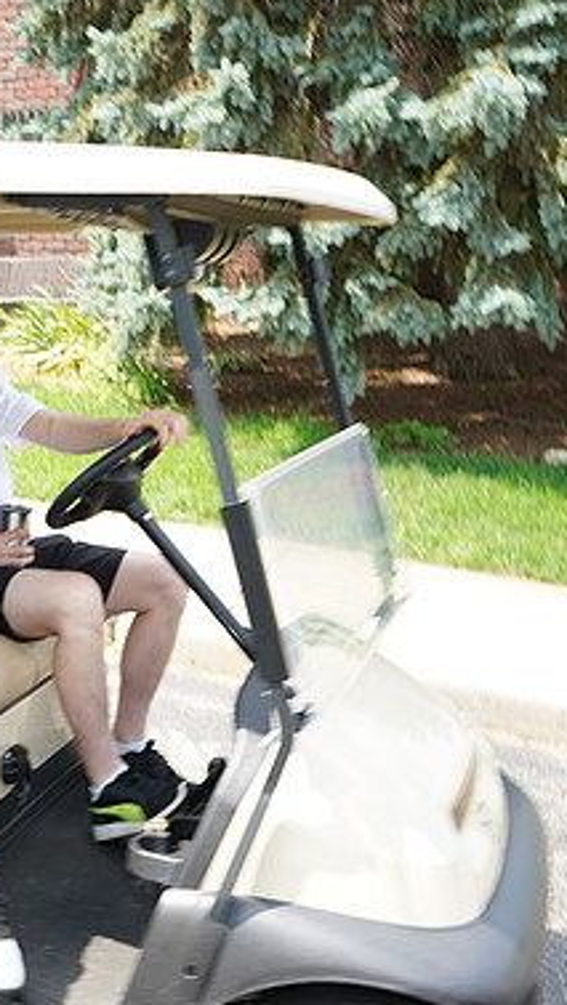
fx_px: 1201
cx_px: -120
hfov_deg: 24.1
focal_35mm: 45
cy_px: 501
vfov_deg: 45.5
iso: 100
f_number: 4.5
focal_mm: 28
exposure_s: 1/125
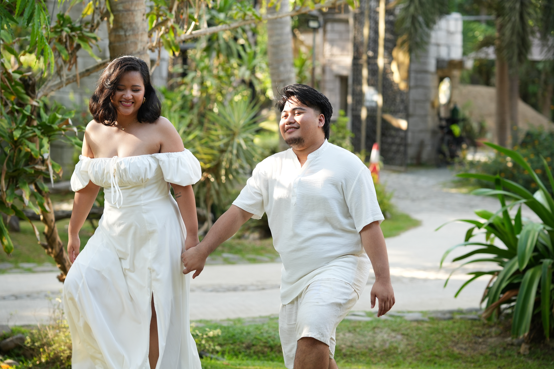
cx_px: 277
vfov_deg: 16.1
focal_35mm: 85
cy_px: 184
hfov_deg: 23.9
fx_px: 1308
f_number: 2.8
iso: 400
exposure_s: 1/320
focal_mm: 85
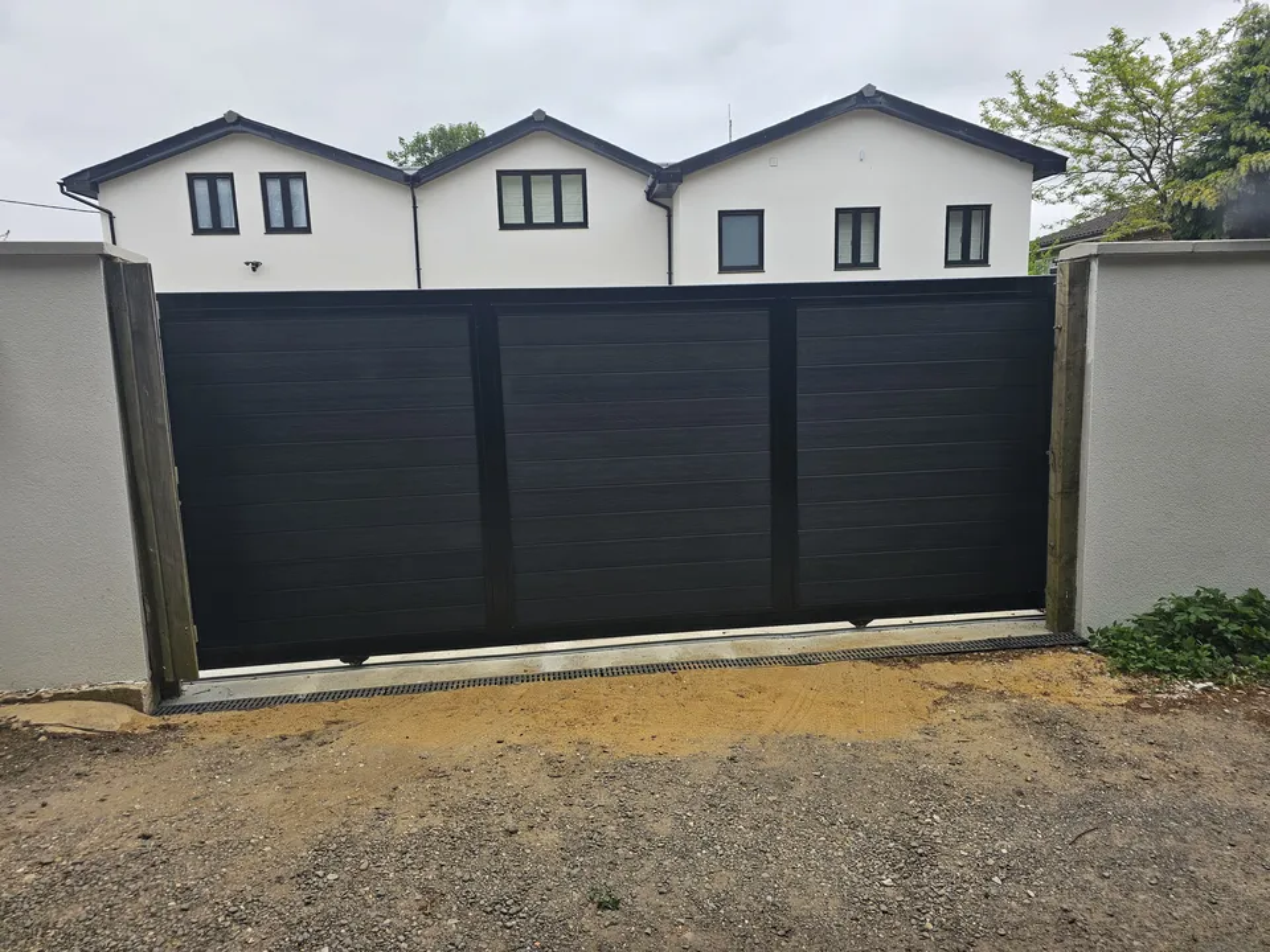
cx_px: 635
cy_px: 476
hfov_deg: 73.9
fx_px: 844
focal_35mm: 23
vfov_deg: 58.9
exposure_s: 1/180
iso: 10
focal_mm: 6.3
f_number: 1.7
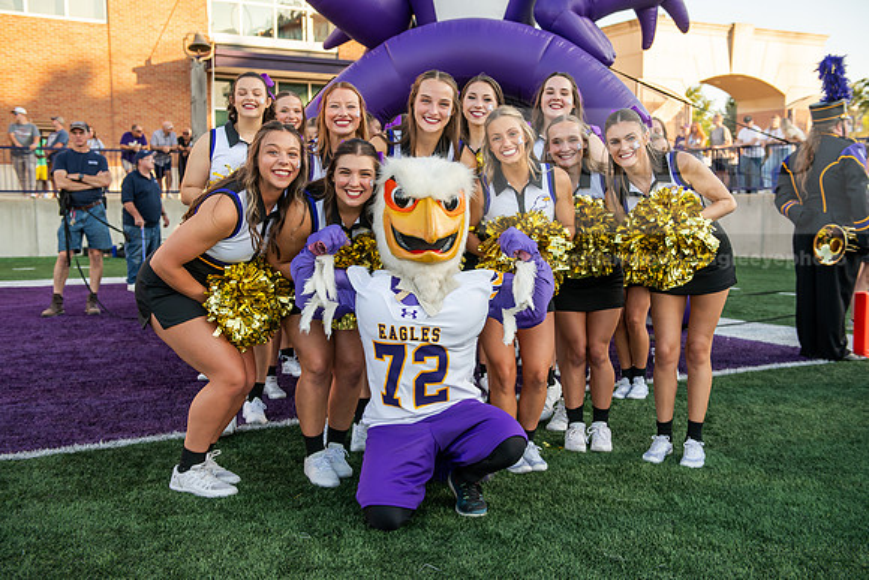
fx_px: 1014
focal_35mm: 42
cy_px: 290
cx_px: 434
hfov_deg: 46.4
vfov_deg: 31.9
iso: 320
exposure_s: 1/500
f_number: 4
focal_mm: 42
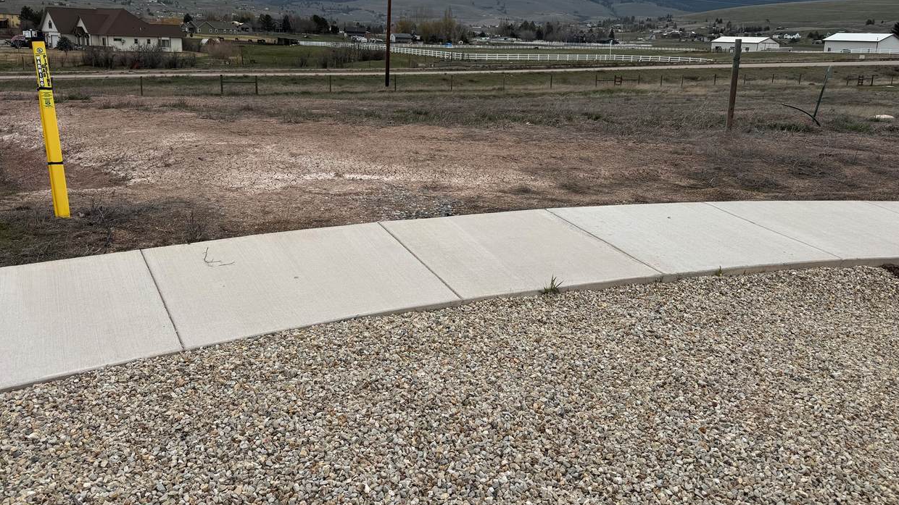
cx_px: 440
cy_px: 172
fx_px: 644
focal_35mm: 27
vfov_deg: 42.4
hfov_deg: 69.9
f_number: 1.78
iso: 80
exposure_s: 1/3096
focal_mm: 6.76
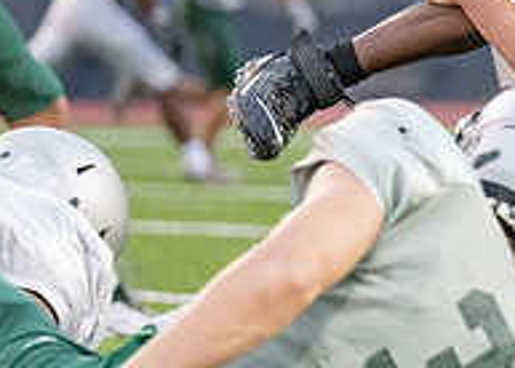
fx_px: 6935
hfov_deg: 4.2
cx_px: 924
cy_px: -12
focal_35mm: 474
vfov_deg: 3.0
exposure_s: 1/1000
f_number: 2.8
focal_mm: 121
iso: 2000
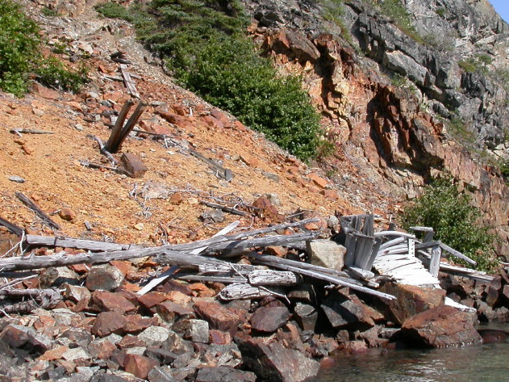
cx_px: 301
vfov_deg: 26.1
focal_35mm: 56
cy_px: 171
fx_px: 823
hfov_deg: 34.3
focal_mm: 7.85
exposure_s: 1/285
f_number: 7.5
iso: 100
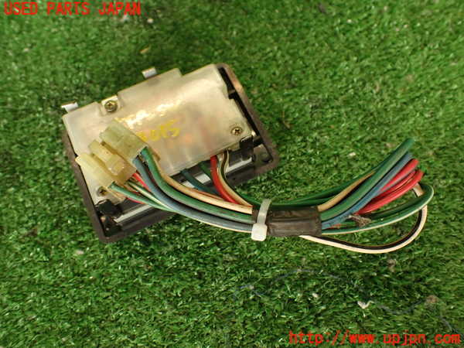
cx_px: 232
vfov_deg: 44.2
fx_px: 429
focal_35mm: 32
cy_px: 174
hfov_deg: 56.8
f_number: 2.4
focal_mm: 5.79
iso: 160
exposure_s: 1/60
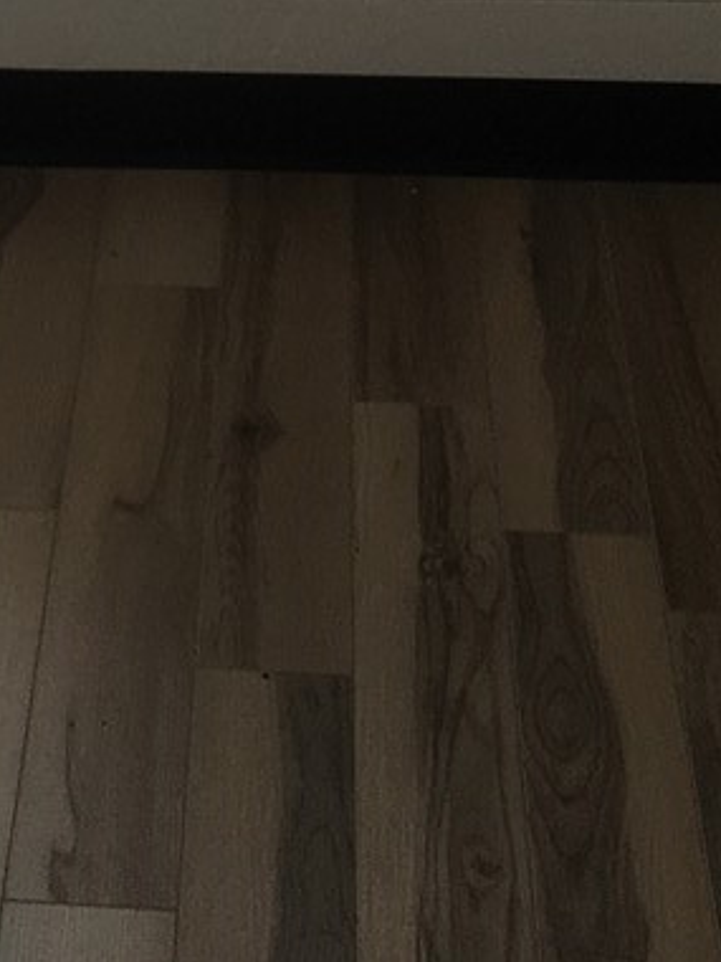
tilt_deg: -13.9
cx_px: -43
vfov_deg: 14.2
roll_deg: +0.4
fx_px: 3388
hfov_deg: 12.0
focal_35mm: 122
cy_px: -792
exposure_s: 1/40
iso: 25
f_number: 2.2
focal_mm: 4.15
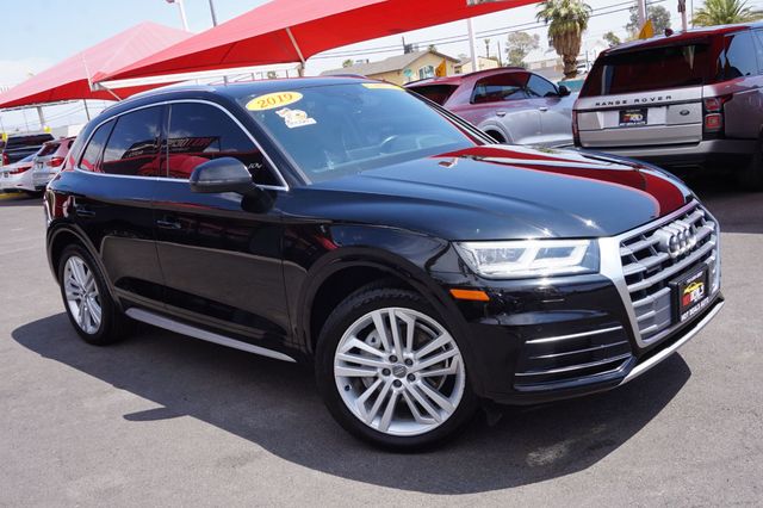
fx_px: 731
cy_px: 254
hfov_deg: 55.1
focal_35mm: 34
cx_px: 382
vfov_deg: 38.3
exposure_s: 1/80
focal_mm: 23
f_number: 11
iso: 100
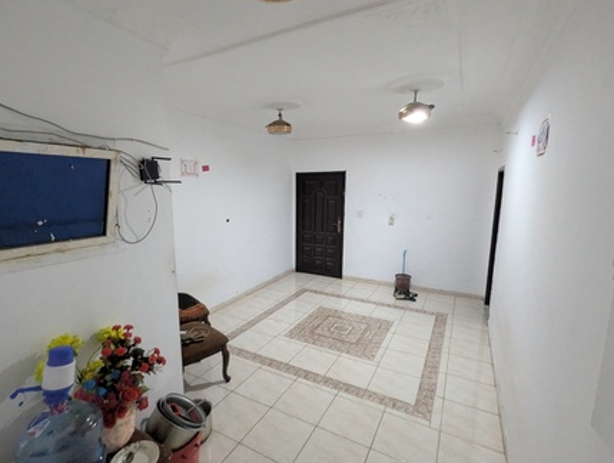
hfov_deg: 90.9
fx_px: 302
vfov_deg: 74.9
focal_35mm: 17
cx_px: 298
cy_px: 234
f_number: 2.2
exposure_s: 1/30
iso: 955
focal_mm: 2.35
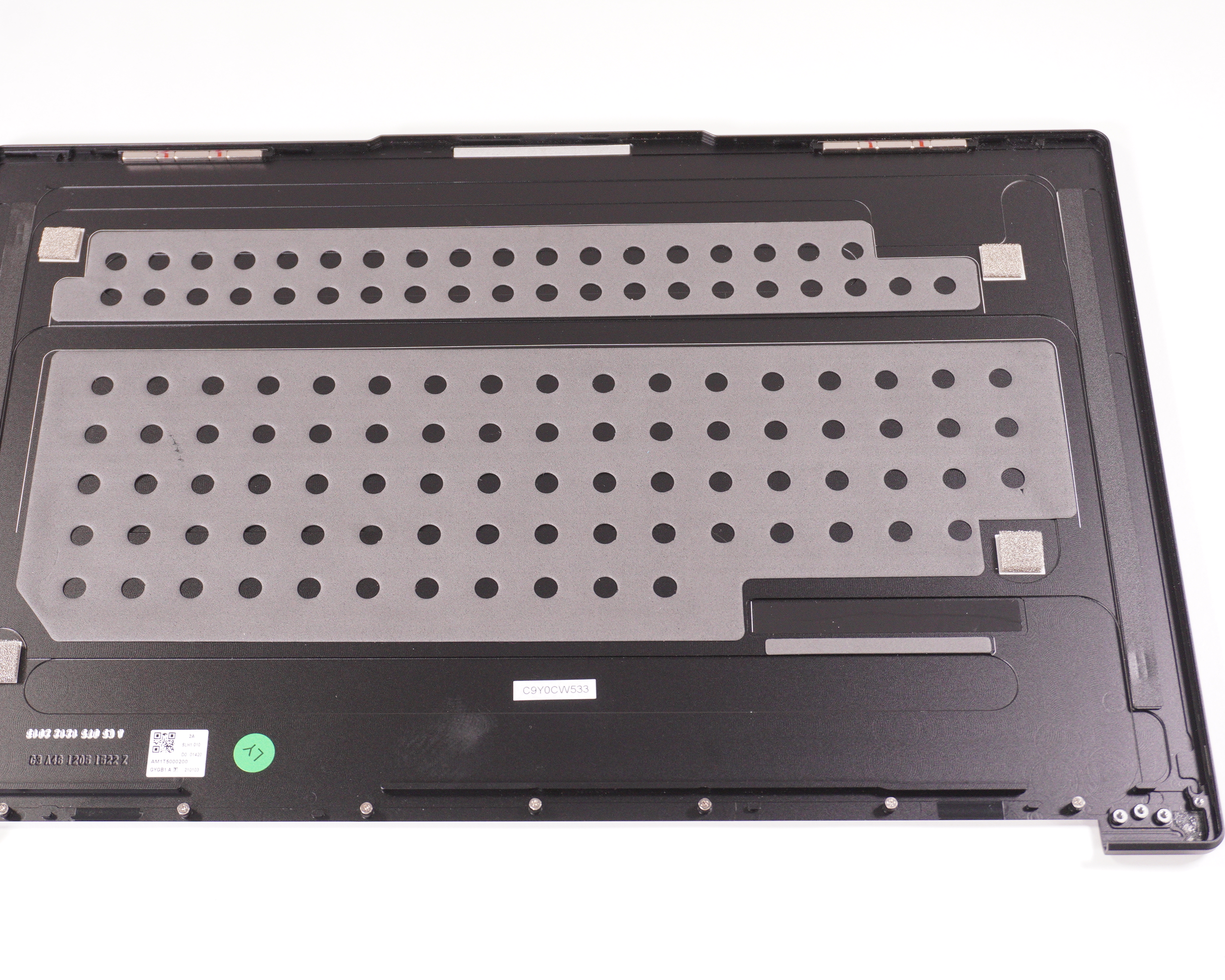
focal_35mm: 50
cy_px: 493
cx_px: 539
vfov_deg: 30.5
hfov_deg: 37.6
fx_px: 1797
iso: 800
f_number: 5.6
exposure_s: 1/160
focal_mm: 29
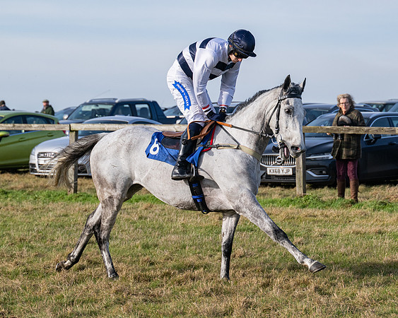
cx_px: 215
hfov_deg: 11.7
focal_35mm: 166
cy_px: 159
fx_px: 1950
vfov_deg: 9.3
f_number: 5
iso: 400
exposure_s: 1/2500
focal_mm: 98
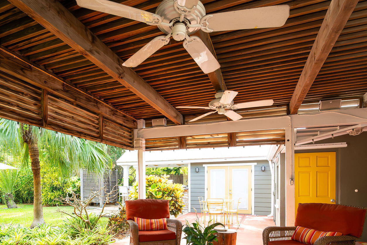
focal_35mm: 23
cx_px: 155
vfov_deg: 52.8
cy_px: 182
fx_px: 234
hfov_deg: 75.6
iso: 1250
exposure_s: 1/125
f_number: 8
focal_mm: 14
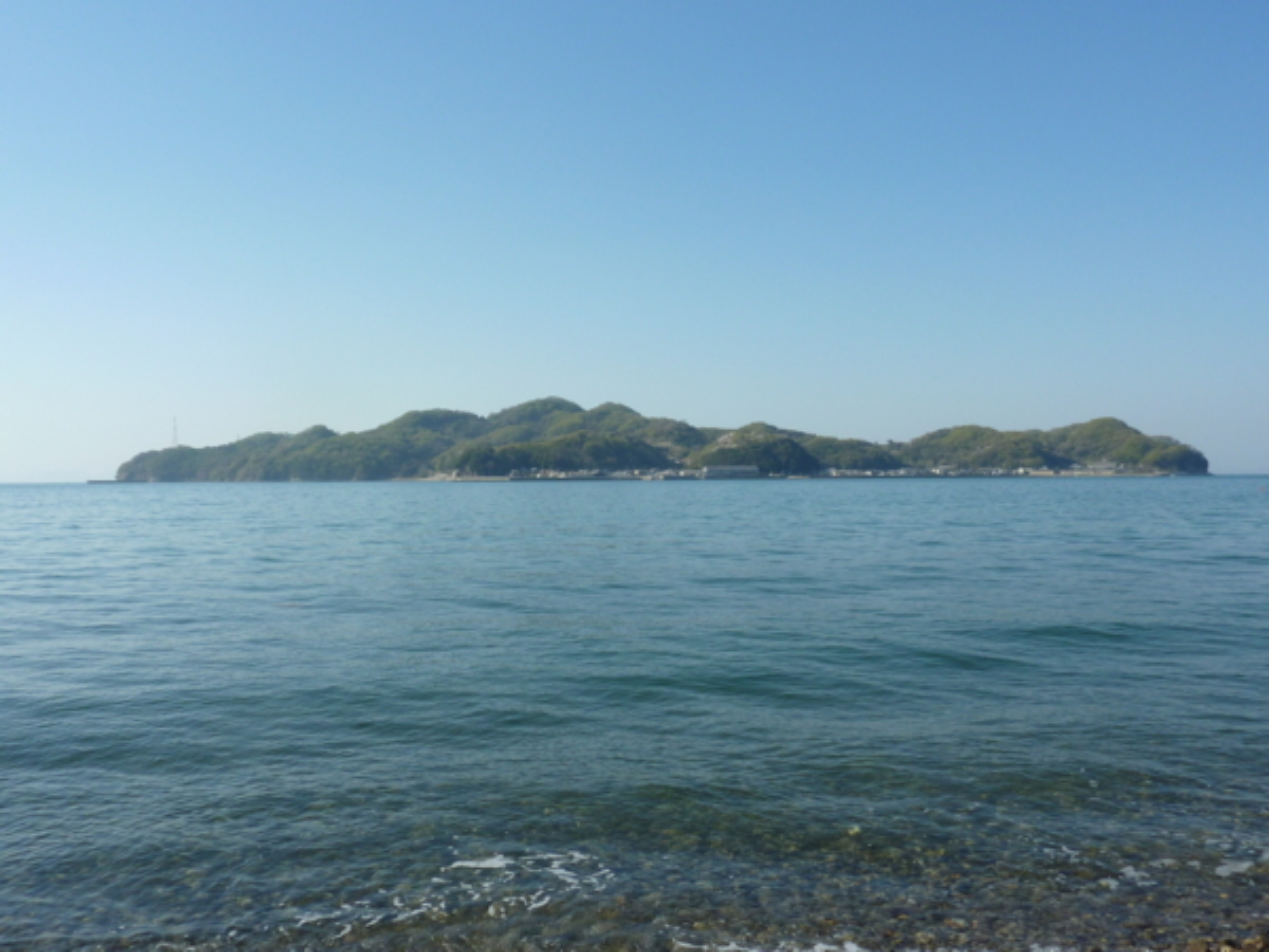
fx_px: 1100
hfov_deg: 60.0
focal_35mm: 30
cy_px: 476
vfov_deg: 46.8
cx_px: 634
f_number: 5
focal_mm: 4.1
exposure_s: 1/400
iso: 80
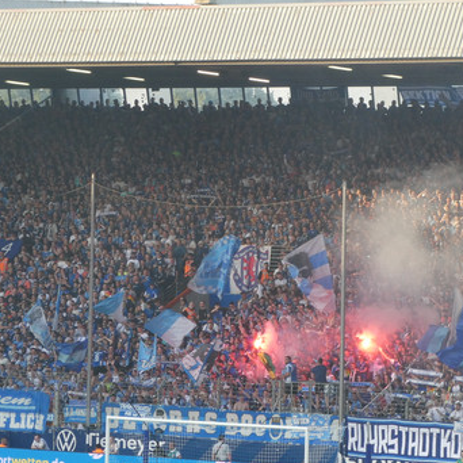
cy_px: 295
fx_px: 3102
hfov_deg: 8.5
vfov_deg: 8.5
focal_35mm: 205
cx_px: 337
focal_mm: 22.3
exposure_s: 1/80
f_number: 5.2
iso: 125
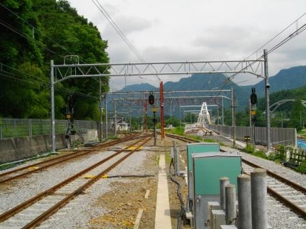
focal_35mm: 40
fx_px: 354
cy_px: 114
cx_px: 153
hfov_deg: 46.8
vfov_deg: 36.0
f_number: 6.3
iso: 100
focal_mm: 7.1
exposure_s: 1/500
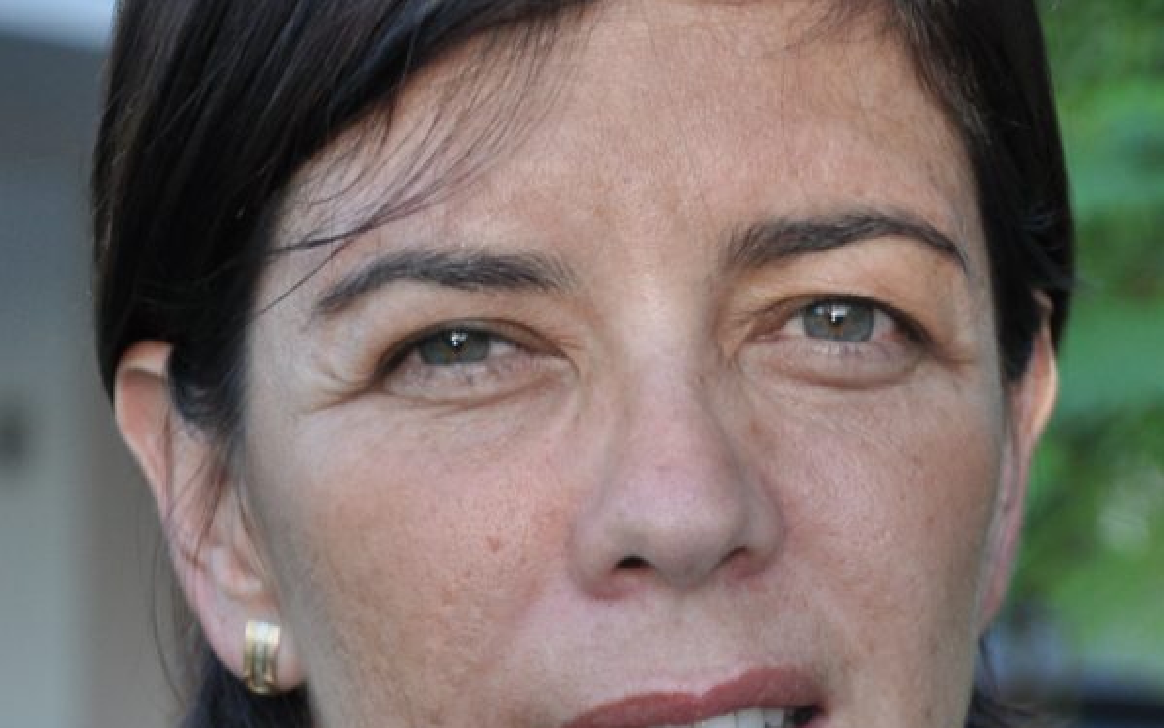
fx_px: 5171
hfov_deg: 12.8
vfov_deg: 8.0
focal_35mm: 163
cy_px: 873
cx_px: 663
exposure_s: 1/50
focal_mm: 62
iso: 800
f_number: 5.3
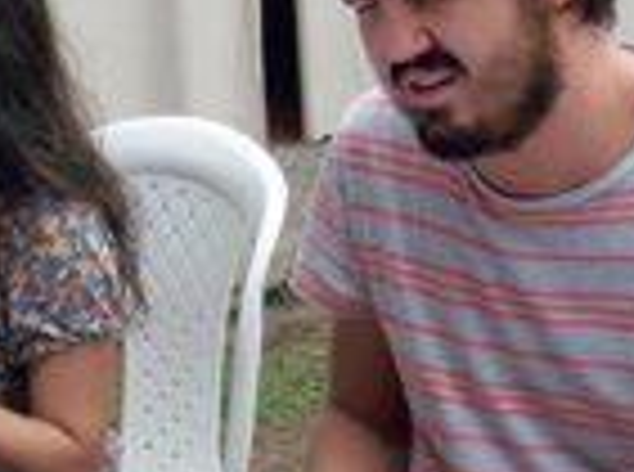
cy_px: 337
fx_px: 1662
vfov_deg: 16.1
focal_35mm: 91
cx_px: 265
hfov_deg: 21.6
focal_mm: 5.7
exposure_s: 1/800
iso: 64
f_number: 2.8
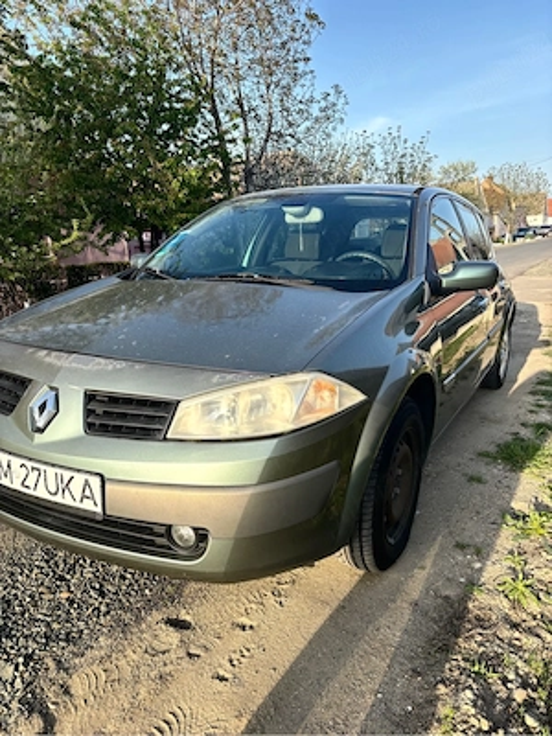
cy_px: 368
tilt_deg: -12.7
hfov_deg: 53.1
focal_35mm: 26
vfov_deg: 67.3
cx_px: 276
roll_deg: +3.6
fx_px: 553
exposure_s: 1/858
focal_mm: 5.96
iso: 50
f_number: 1.6
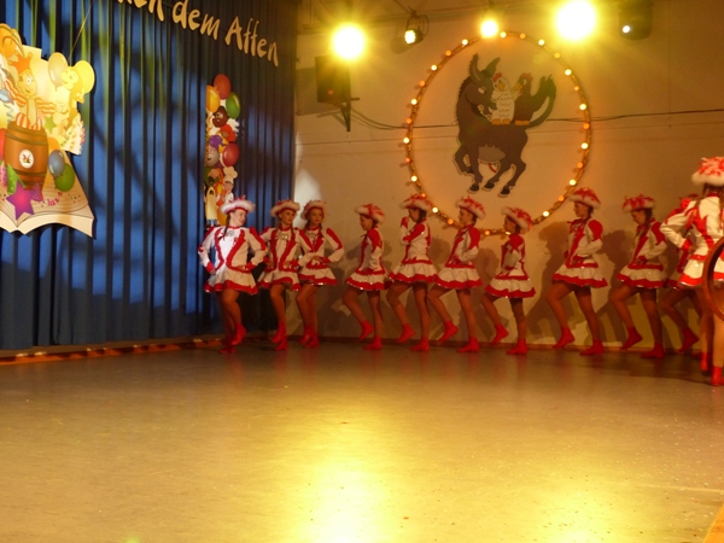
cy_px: 272
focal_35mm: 49
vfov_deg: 29.7
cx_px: 362
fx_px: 1025
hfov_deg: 38.9
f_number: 2.8
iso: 400
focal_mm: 8.7
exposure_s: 1/40
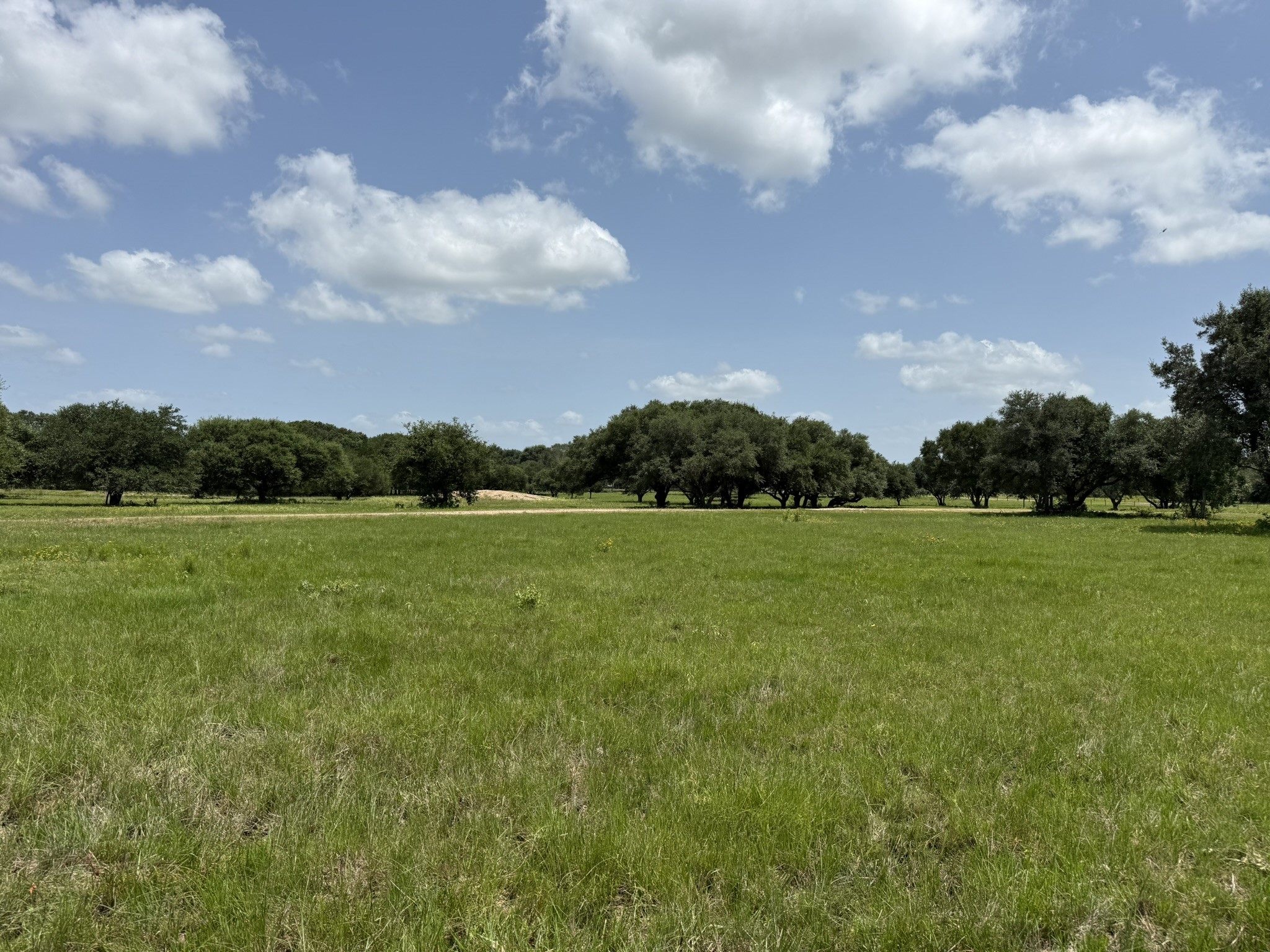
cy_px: 476
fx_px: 881
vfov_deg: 56.8
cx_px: 635
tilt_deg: -1.0
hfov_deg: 71.6
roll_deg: -1.6
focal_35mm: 24
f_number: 1.78
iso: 80
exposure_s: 1/7353
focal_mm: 6.76
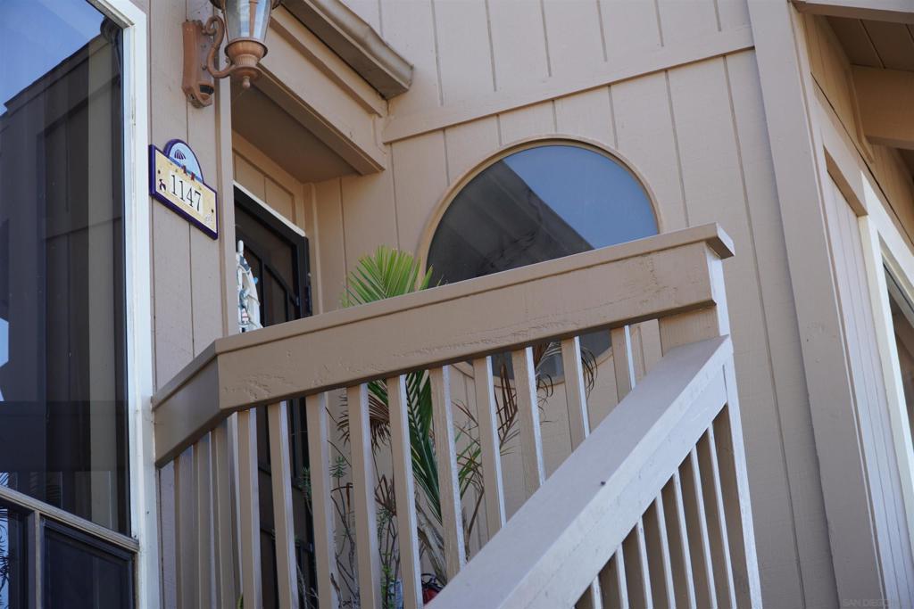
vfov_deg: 19.3
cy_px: 304
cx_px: 457
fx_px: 1790
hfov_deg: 28.6
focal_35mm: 70
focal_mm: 47
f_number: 4.5
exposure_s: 1/100
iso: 100
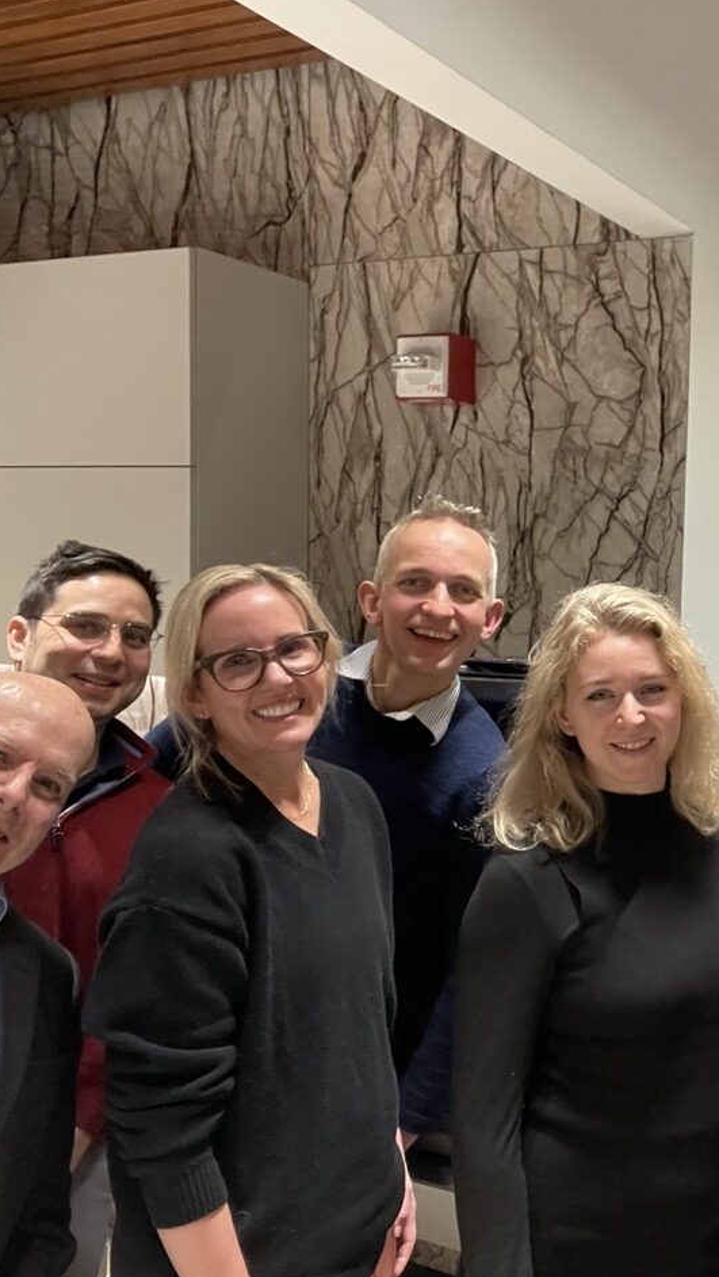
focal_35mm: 34
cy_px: 634
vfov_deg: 58.0
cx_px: 753
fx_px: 1151
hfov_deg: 31.5
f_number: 2.2
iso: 250
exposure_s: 1/60
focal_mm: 2.71
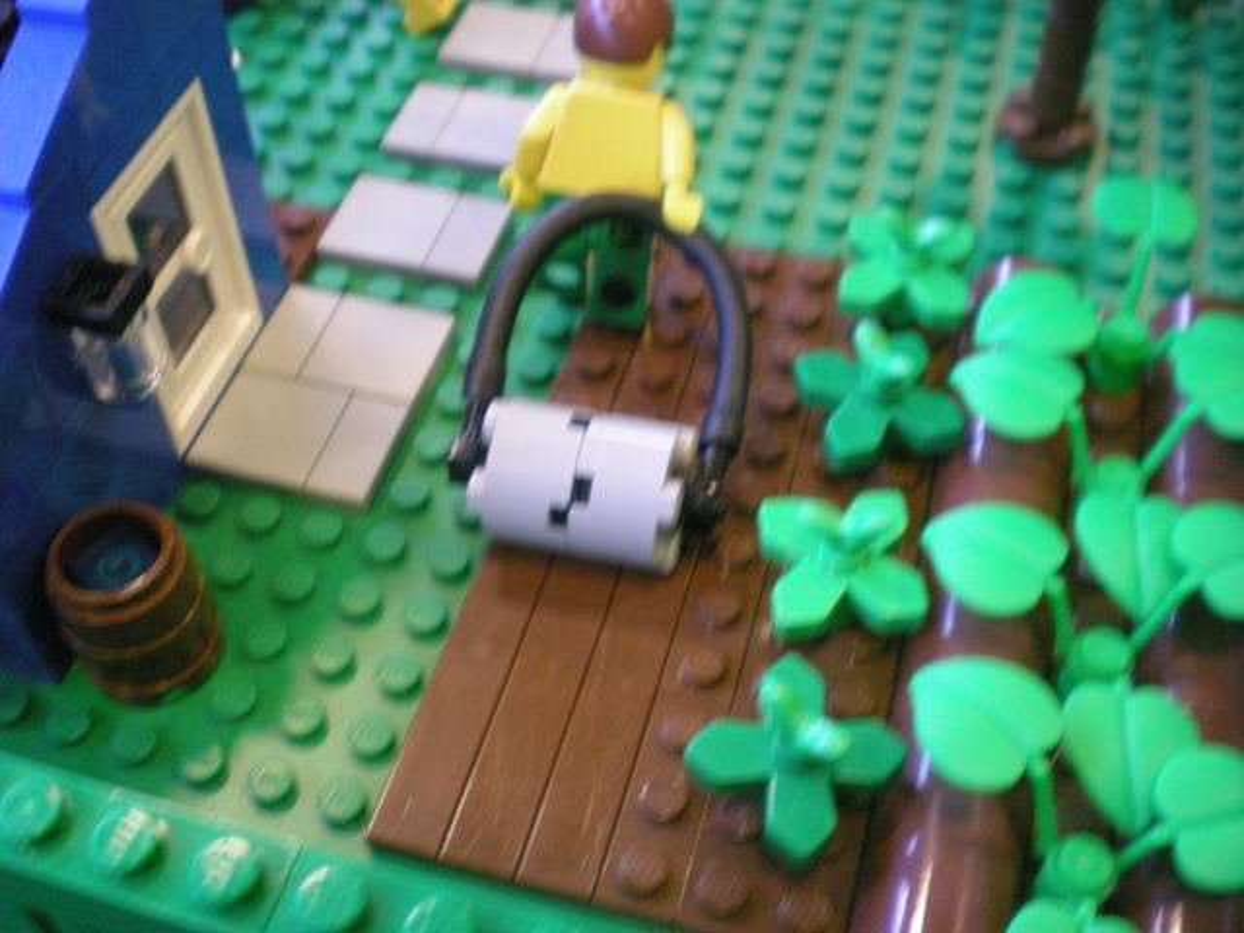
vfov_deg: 37.7
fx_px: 1366
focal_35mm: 38
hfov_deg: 49.0
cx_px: 622
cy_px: 466
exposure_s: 1/11.4
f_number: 3.1
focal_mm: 6.3
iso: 400
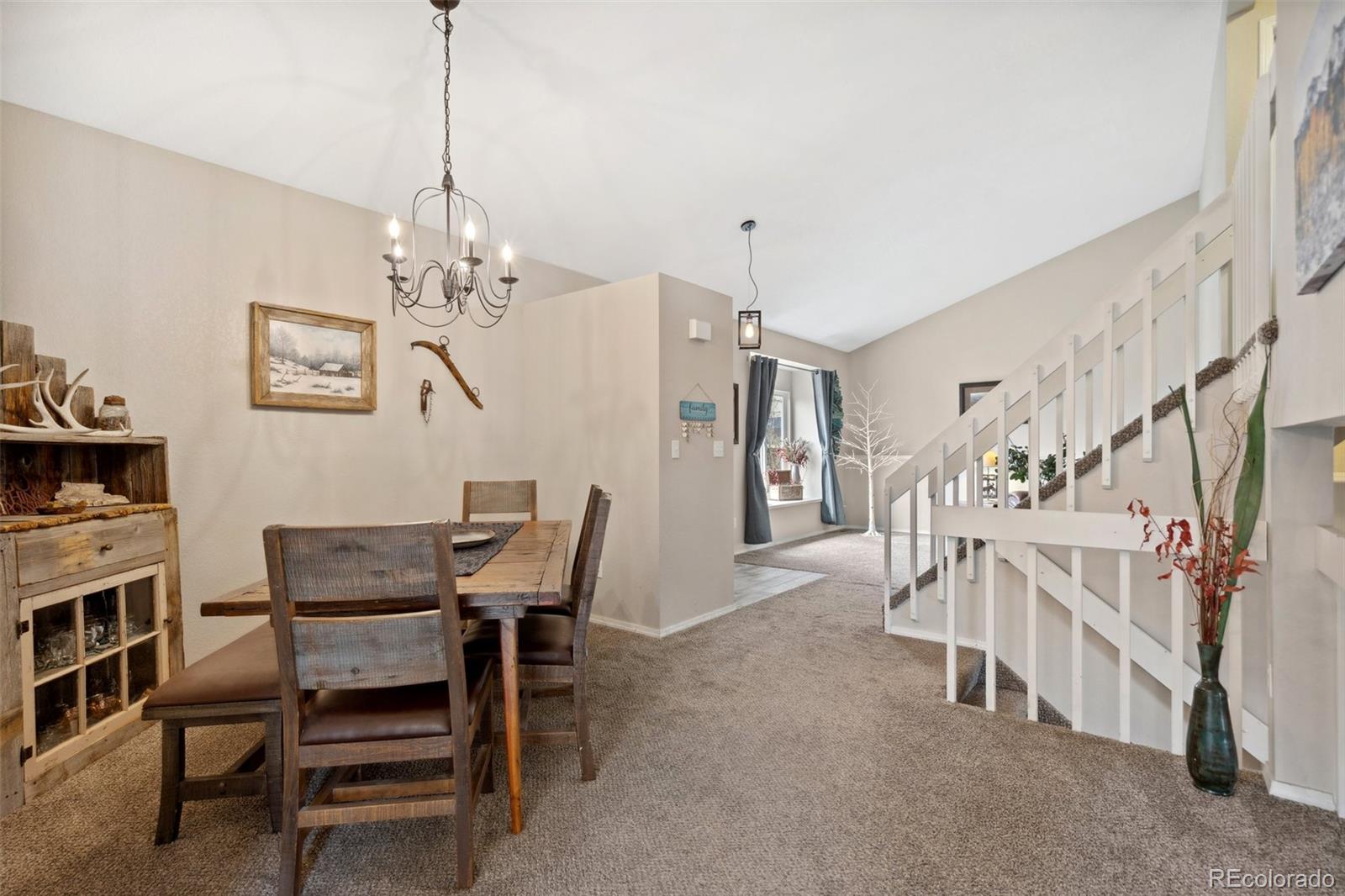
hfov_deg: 96.7
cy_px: 448
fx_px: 598
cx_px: 672
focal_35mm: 16
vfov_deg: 73.7
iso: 100
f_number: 5.6
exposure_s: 1/10
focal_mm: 16
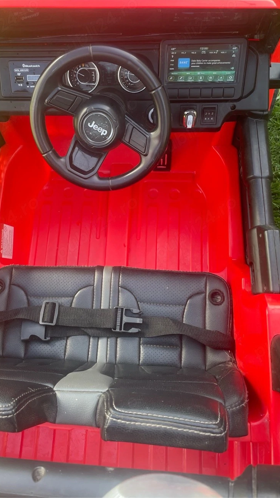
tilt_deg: -73.6
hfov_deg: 40.1
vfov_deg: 66.1
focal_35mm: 29
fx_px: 383
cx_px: 122
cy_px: 243
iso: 50
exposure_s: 1/121
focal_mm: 4.2
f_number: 1.6
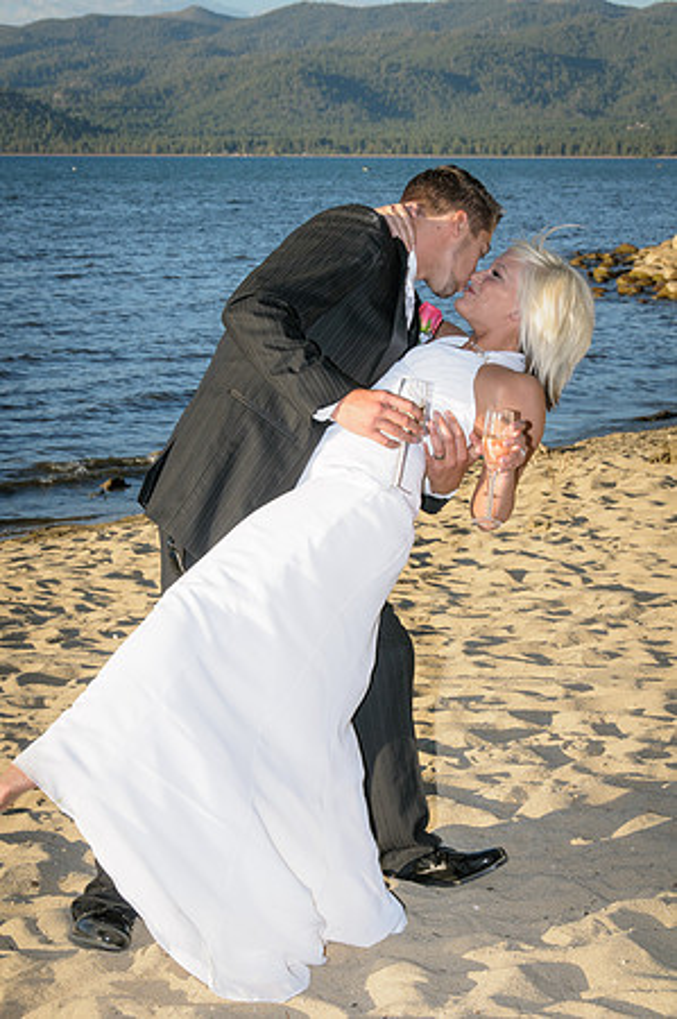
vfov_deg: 26.0
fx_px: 2205
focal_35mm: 78
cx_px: 338
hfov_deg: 17.5
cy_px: 510
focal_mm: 52
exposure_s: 1/320
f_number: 11
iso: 200
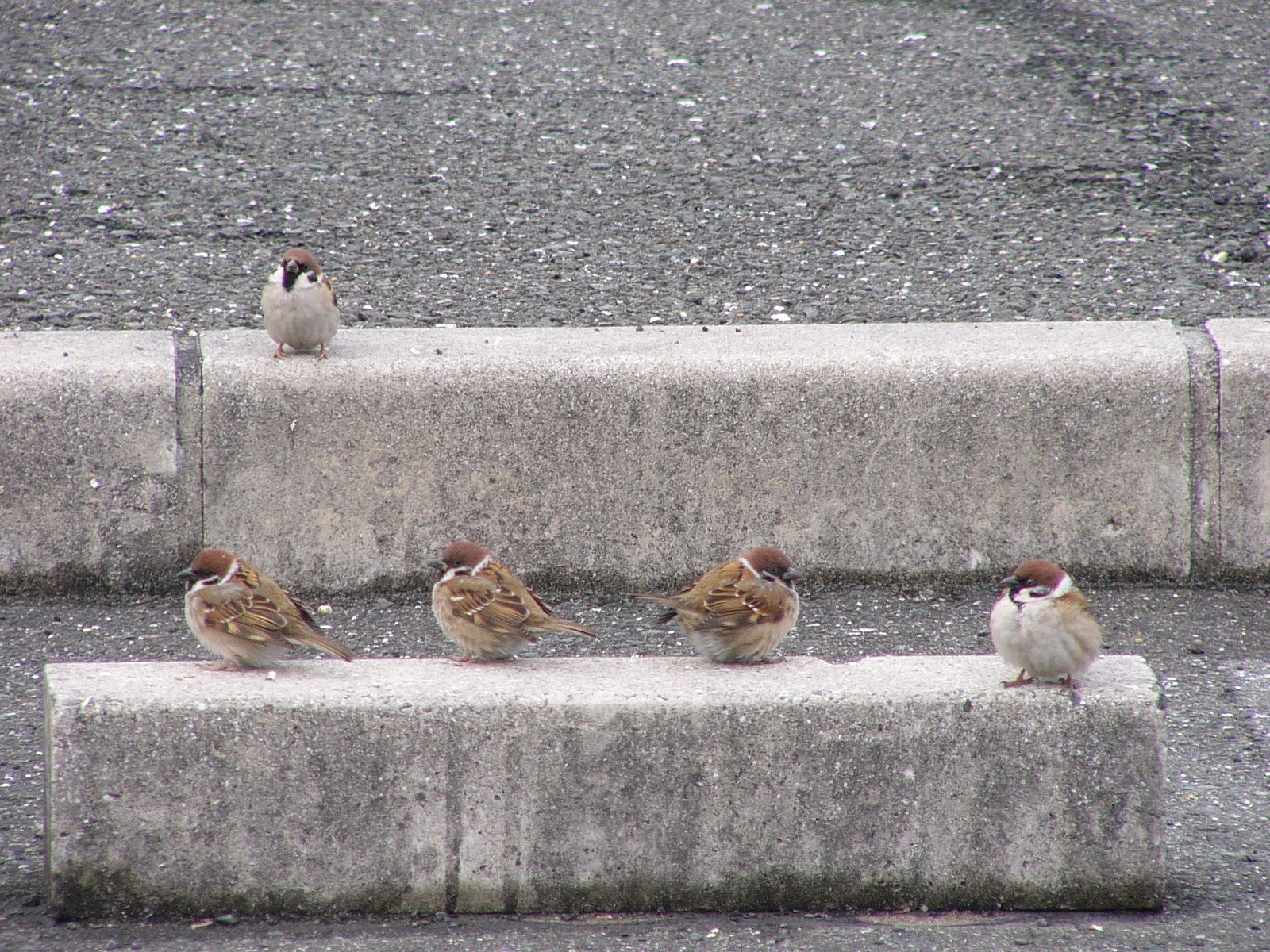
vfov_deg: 3.5
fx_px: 15409
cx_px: 635
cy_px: 476
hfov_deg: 4.7
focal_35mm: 420
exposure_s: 1/125
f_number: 4
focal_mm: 55.2
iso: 50
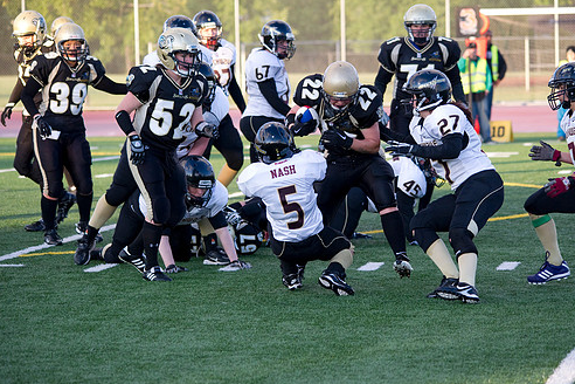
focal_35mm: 212
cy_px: 172
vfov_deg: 6.5
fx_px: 3386
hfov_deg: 9.7
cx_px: 306
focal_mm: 180
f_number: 5.3
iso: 2500
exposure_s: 1/1000
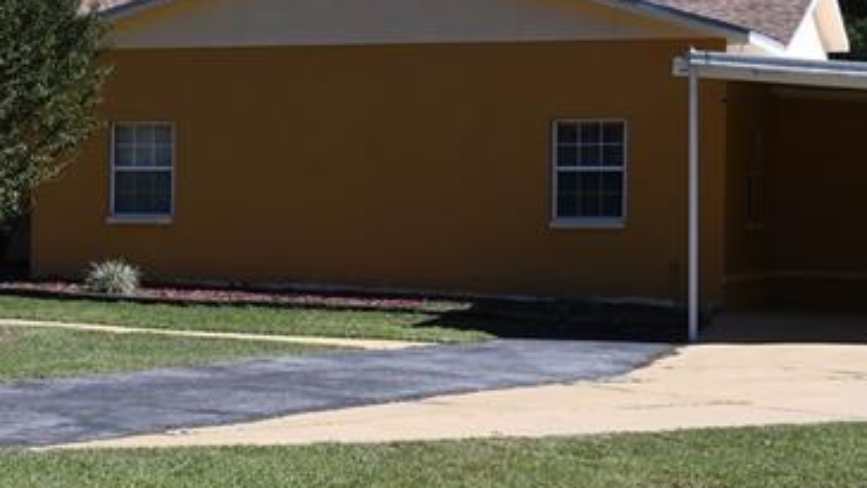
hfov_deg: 19.4
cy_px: 229
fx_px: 2438
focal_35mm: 106
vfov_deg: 11.4
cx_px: -74
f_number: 8
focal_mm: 24
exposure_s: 1/1600
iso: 800
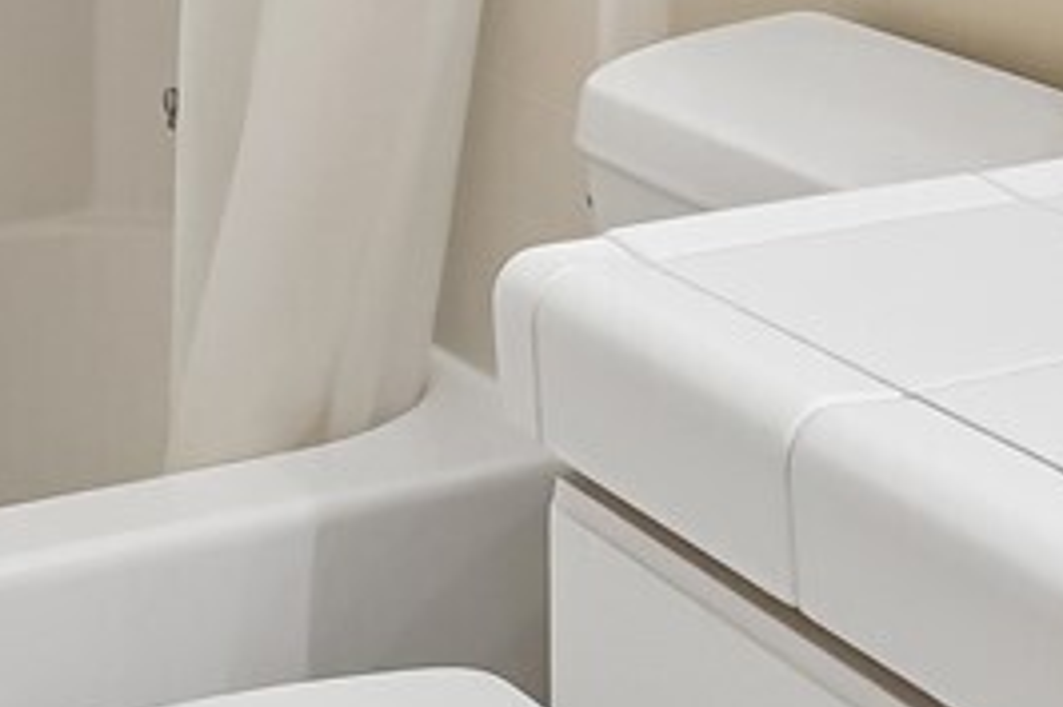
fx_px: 3010
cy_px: -561
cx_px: 605
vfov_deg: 12.3
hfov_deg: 20.0
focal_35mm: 102
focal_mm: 16
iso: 1600
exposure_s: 1/25
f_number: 8
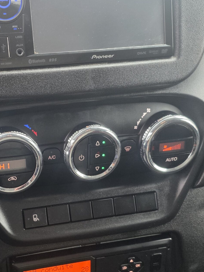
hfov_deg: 30.1
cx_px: 37
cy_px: 168
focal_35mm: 47
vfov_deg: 40.2
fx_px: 369
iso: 250
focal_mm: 6.25
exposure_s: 1/100
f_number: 1.7
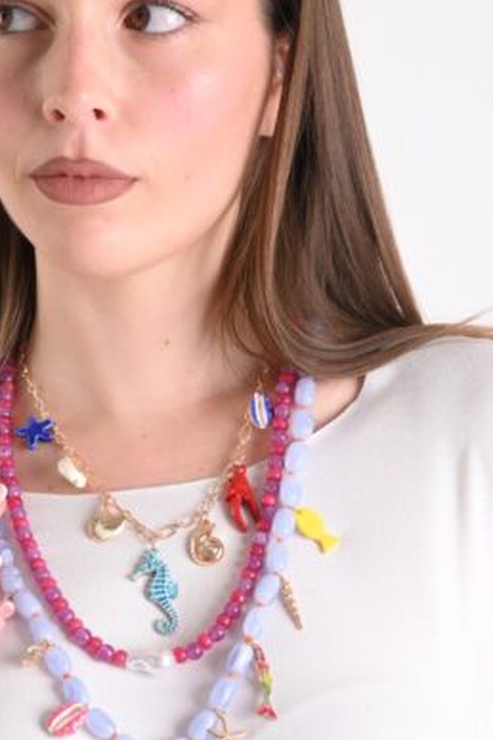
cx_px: 113
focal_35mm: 126
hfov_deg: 10.9
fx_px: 2588
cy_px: 473
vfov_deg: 16.2
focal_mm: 65
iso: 125
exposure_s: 1/125
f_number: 9
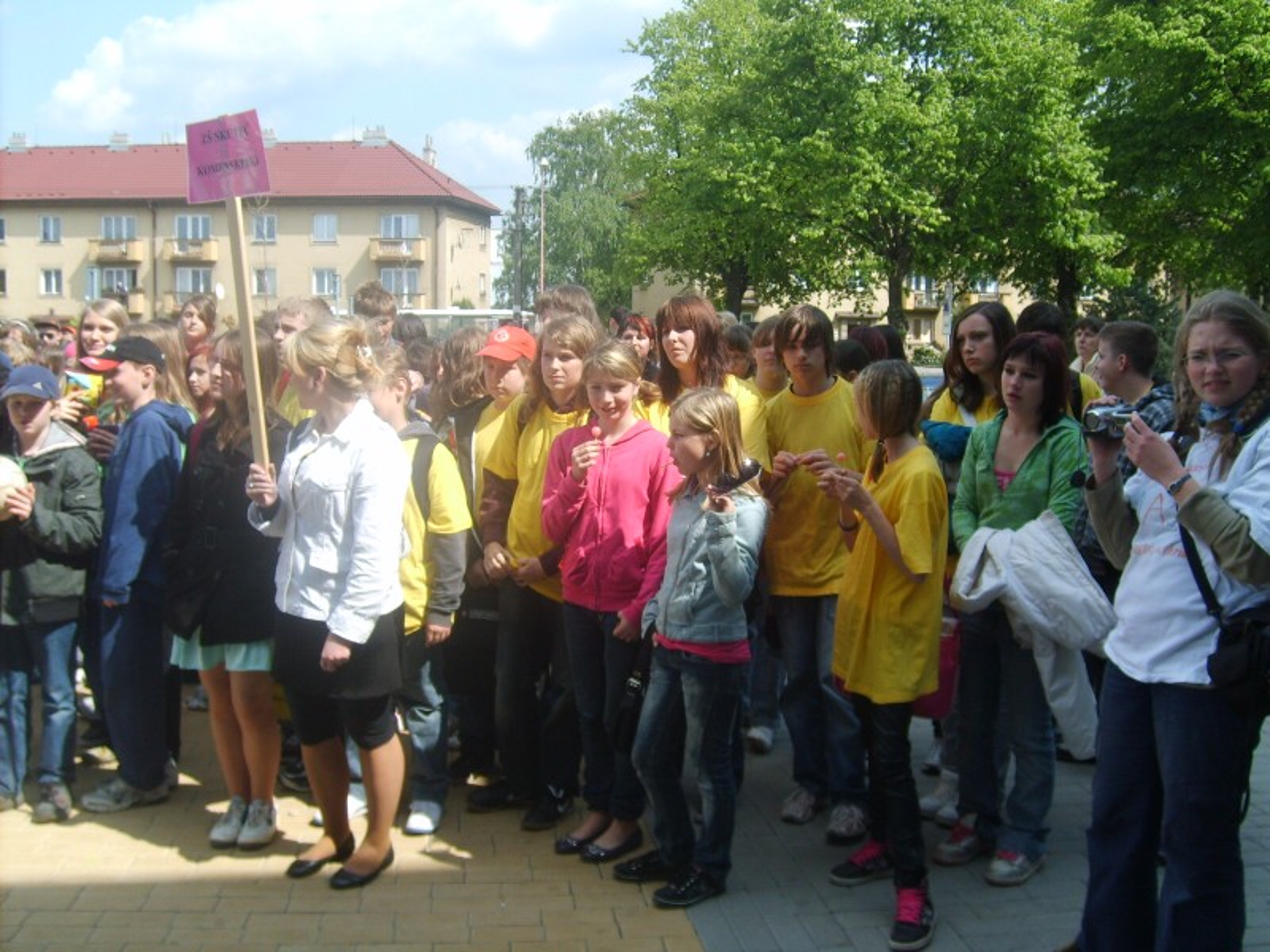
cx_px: 635
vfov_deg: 40.7
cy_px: 476
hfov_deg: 52.6
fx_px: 1284
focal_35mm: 35
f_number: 2.8
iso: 50
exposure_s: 1/750
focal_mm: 5.8
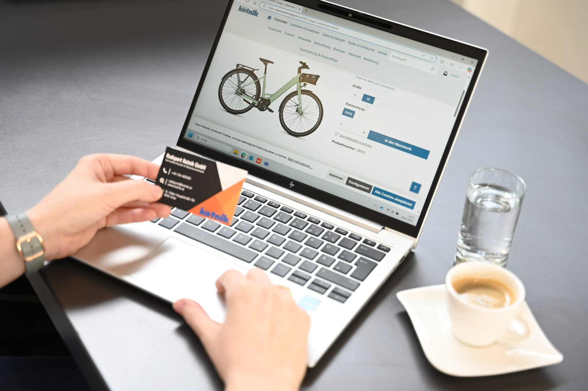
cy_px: 196
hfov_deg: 34.0
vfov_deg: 23.0
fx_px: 963
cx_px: 294
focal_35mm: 59
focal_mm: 59
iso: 250
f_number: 2.8
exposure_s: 1/125
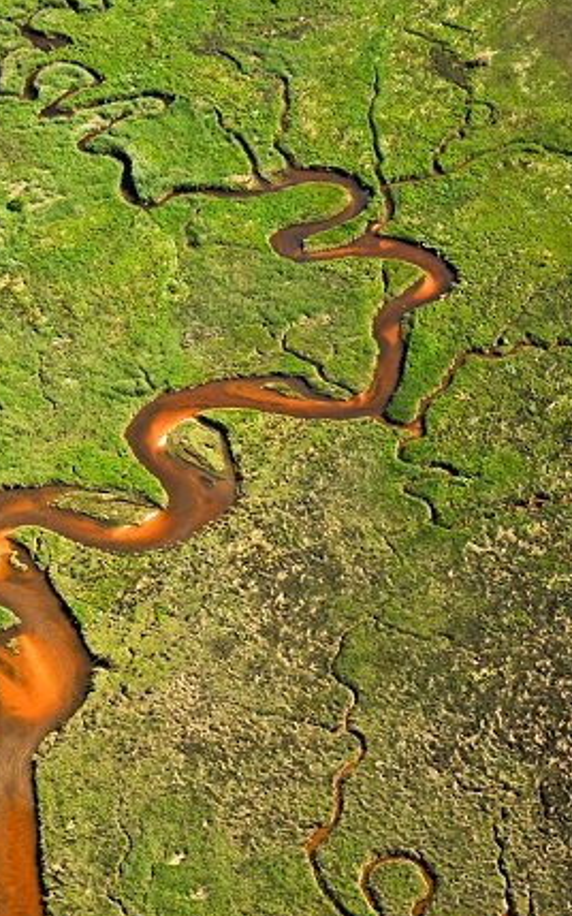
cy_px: 456
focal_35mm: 102
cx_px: 49
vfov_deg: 20.4
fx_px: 2545
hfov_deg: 12.7
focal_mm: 44
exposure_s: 1/800
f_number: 4.2
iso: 100
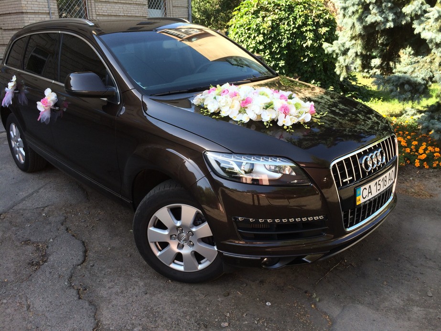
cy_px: 166
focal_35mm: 30
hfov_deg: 60.0
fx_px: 382
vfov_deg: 46.8
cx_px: 220
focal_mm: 4.12
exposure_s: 1/321
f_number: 2.2
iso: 32
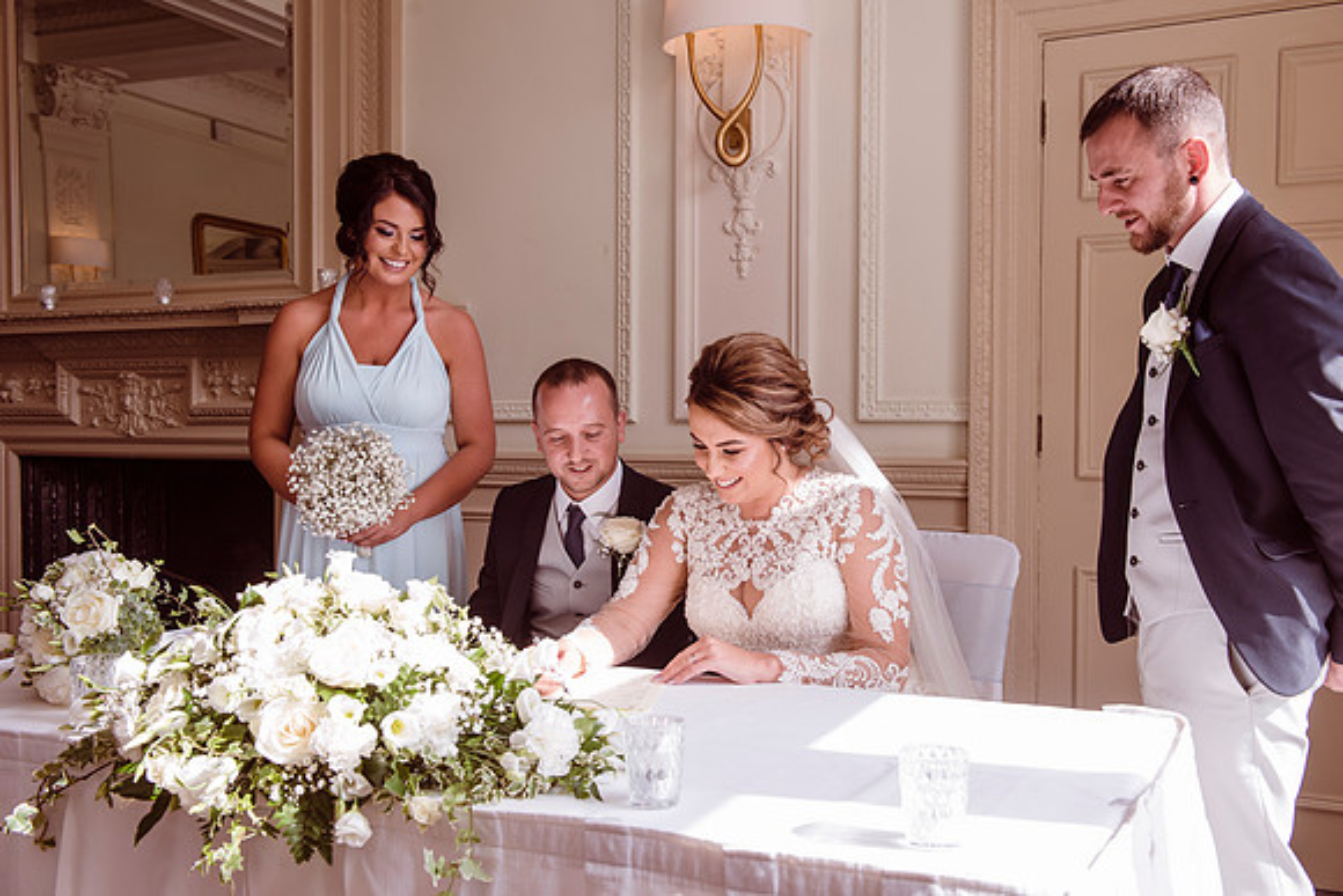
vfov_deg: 37.9
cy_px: 448
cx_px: 672
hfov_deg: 54.4
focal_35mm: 35
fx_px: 1306
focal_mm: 35
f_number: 5.6
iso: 500
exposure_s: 1/200
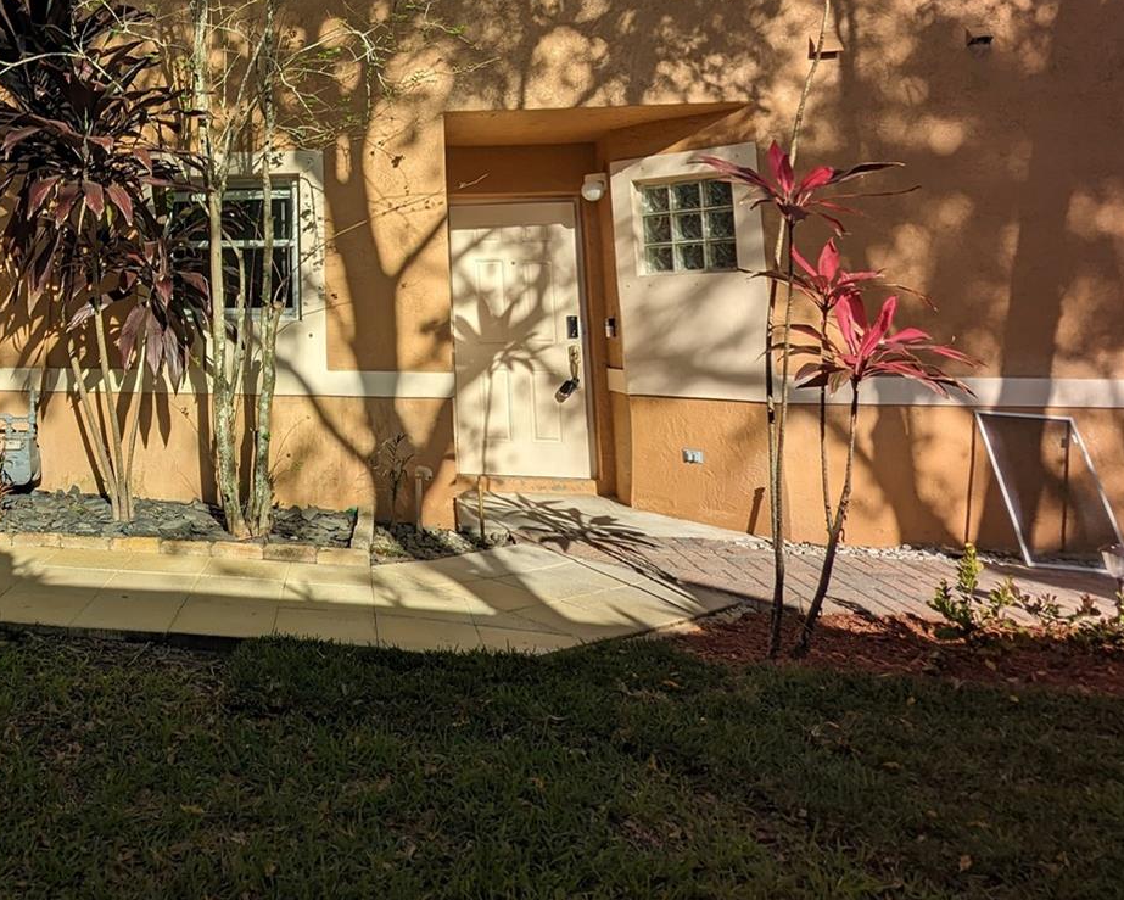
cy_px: 189
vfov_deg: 50.2
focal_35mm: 27
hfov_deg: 58.3
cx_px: 197
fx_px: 898
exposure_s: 1/2000
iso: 55
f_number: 2.2
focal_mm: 2.35
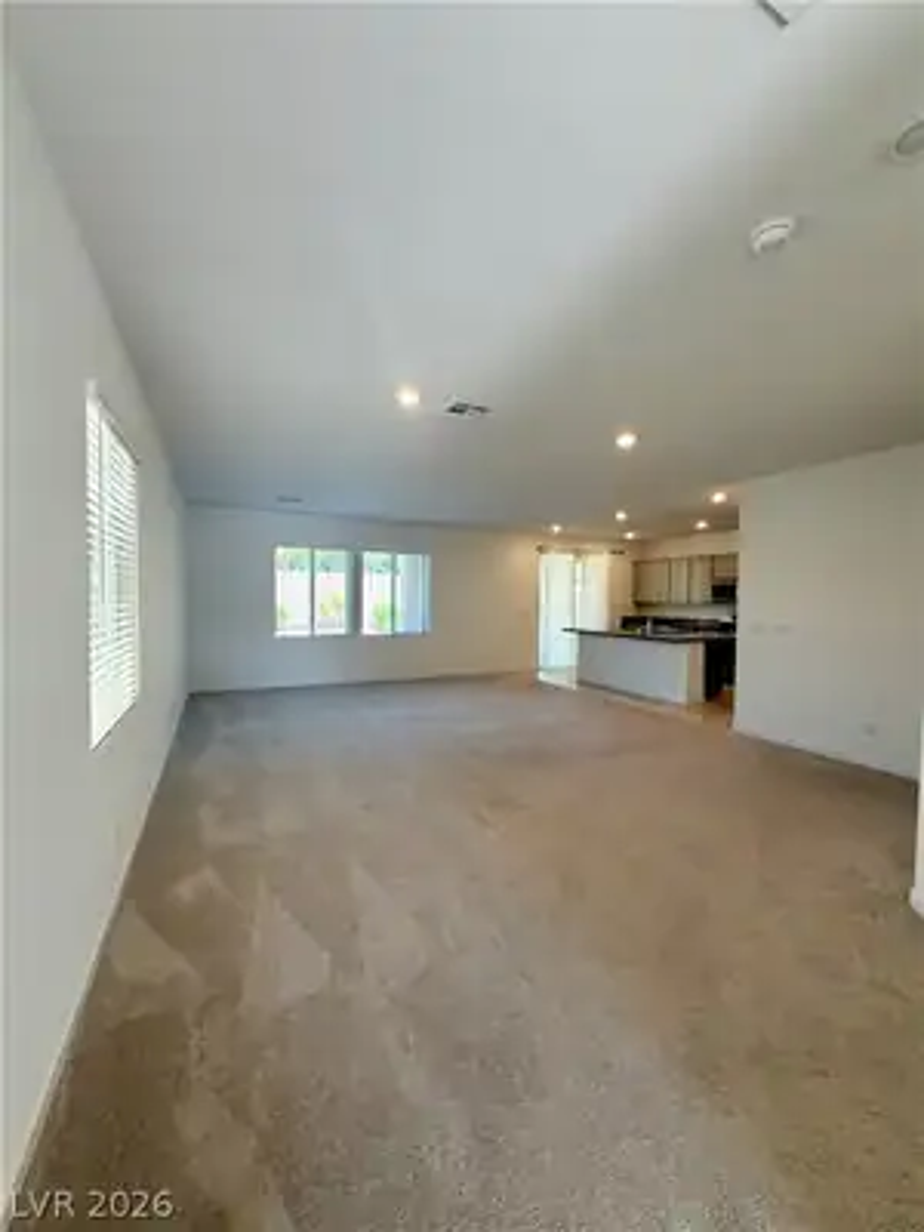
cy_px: 616
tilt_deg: -2.1
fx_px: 498
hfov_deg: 85.7
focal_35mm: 14
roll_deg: +0.1
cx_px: 462
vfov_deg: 102.1
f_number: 2.2
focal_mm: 2.22
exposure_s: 1/120
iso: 160
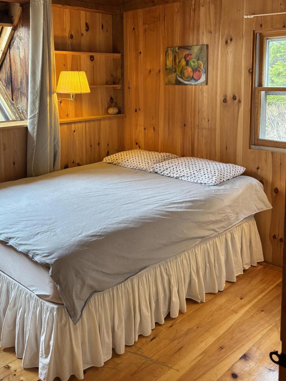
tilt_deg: -7.3
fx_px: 408
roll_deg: +0.6
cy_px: 133
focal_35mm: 37
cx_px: 115
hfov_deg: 38.5
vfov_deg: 49.4
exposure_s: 1/60
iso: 125
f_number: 1.6
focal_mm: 5.96
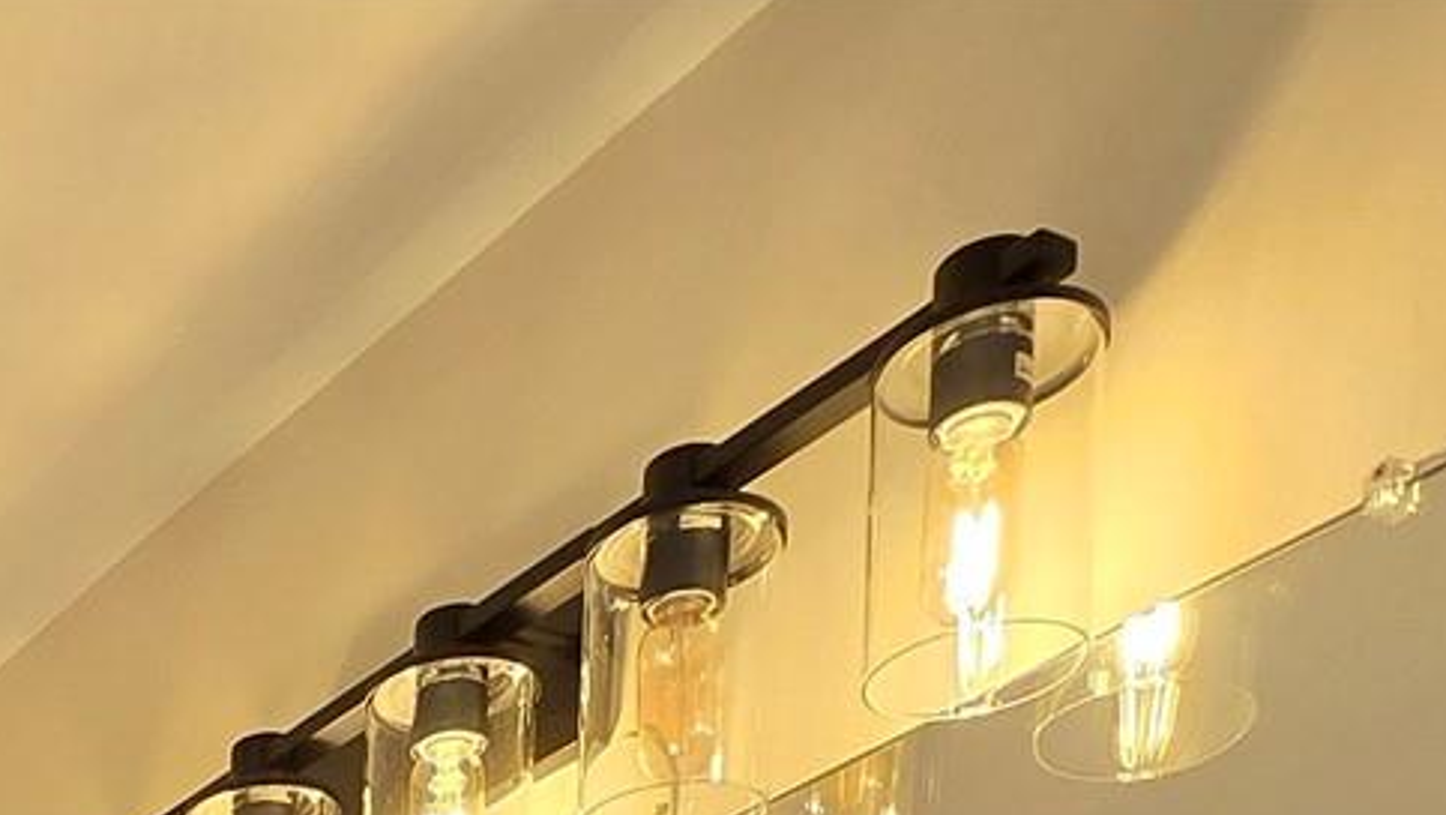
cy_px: 2289
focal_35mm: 60
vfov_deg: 12.2
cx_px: -257
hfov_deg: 30.1
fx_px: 2301
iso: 64
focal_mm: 2.2
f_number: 2.2
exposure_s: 1/60
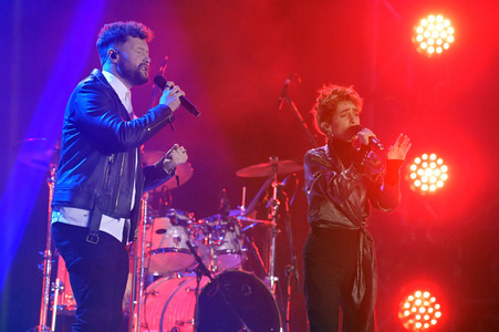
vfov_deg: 4.4
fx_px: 4294
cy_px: 166
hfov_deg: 6.7
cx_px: 250
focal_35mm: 310
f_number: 5.6
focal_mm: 310
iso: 12800
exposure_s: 1/500
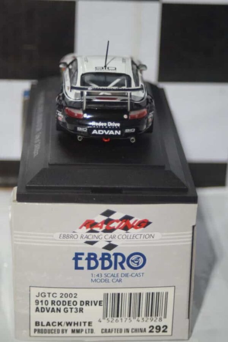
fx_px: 855
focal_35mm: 90
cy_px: 171
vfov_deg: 22.6
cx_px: 114
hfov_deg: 15.2
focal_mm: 60
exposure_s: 1/125
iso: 3200
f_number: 5.6
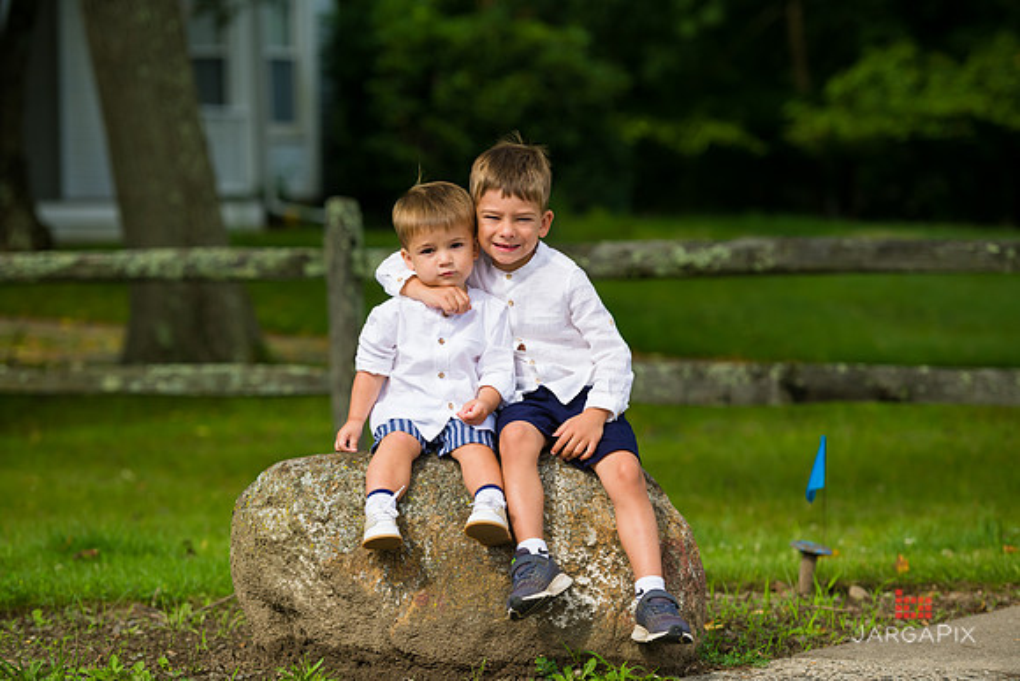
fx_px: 3401
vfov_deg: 11.4
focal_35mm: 120
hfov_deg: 17.1
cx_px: 510
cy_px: 340
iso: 200
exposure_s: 1/1000
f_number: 4
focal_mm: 120
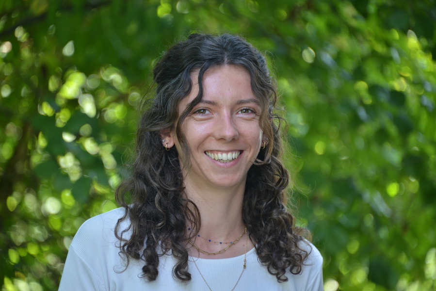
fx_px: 3029
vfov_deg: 5.5
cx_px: 218
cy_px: 146
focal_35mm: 250
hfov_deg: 8.2
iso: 400
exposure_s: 1/100
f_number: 5.6
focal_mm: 250
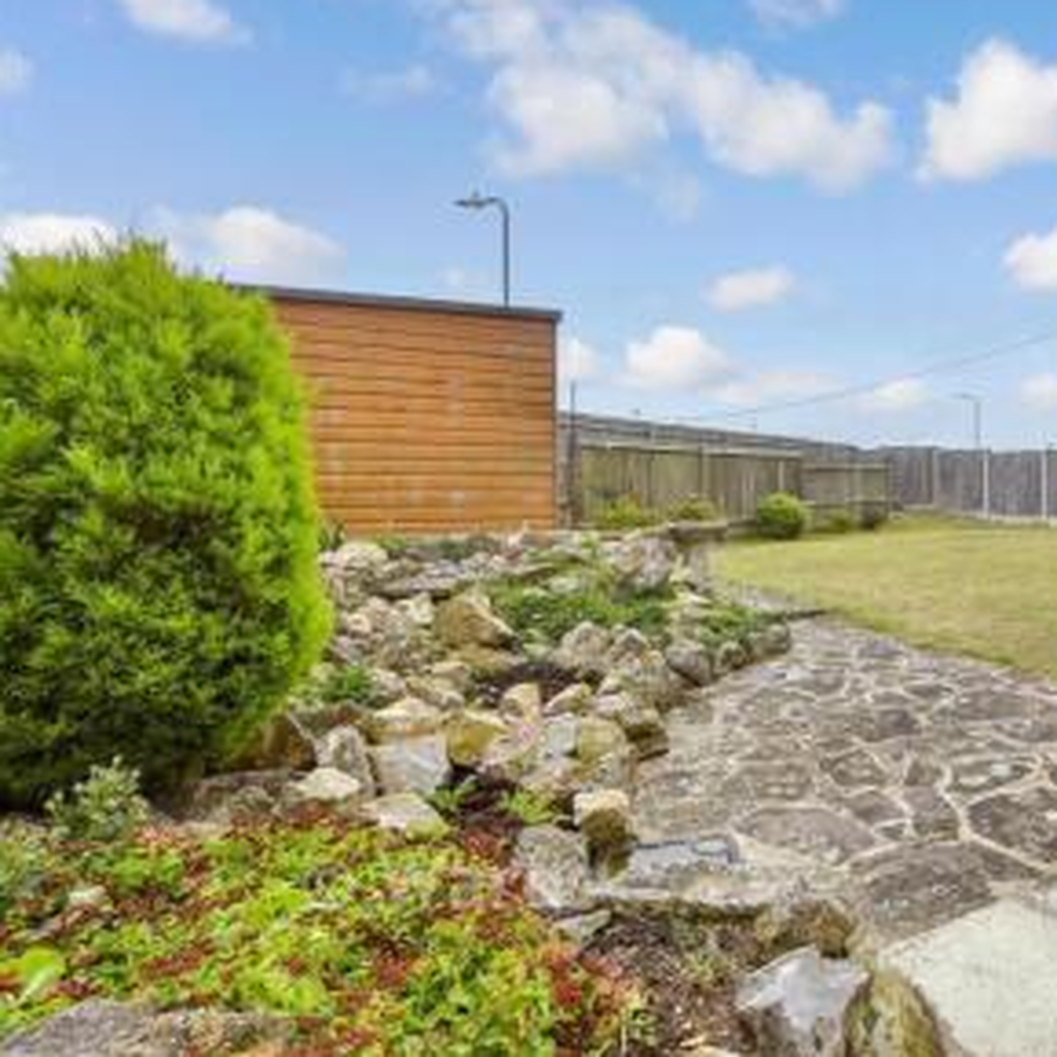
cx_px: 867
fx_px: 725
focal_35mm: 21
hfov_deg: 64.8
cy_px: 485
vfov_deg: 72.0
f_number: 8
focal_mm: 10
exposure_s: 1/40
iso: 200
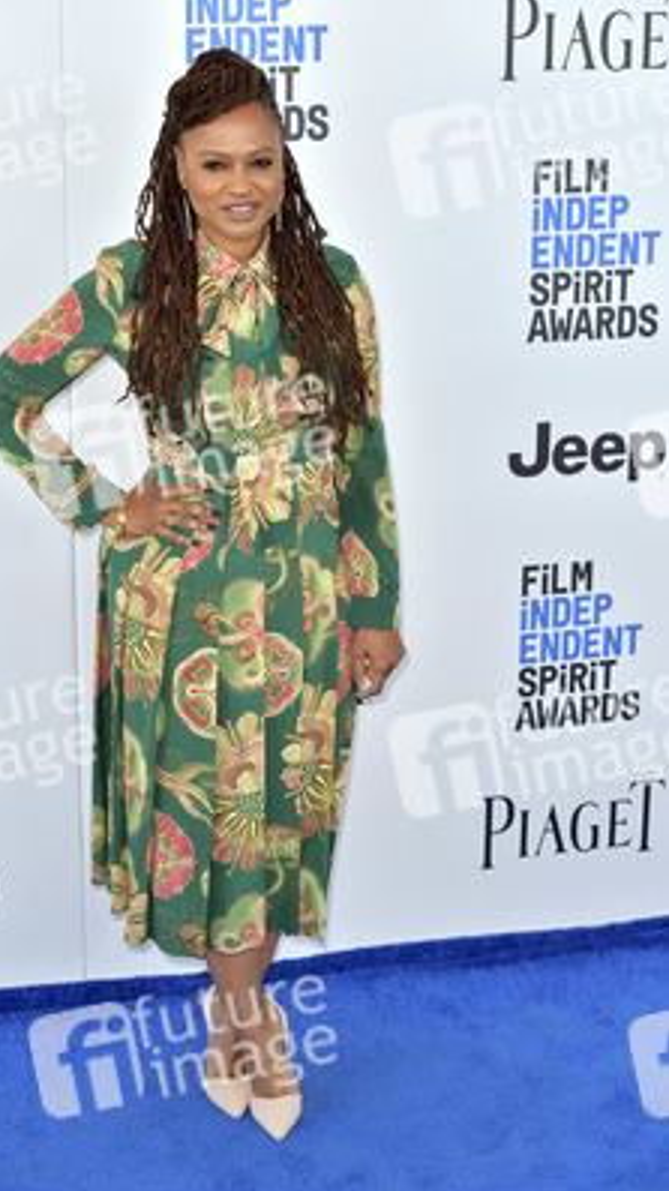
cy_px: 597
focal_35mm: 74
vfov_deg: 28.6
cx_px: 272
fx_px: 2336
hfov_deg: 16.3
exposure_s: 1/320
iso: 500
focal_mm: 70
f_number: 6.3
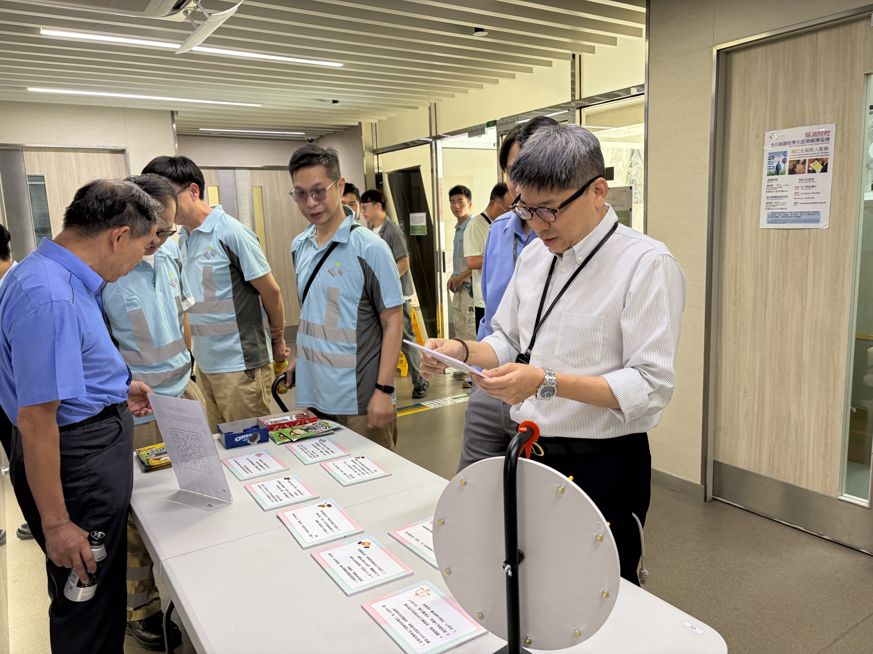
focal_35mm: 26
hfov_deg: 67.3
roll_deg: +3.5
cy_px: 327
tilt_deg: -8.1
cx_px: 436
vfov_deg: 53.1
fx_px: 656
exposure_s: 1/50
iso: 80
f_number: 1.6
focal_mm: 5.96
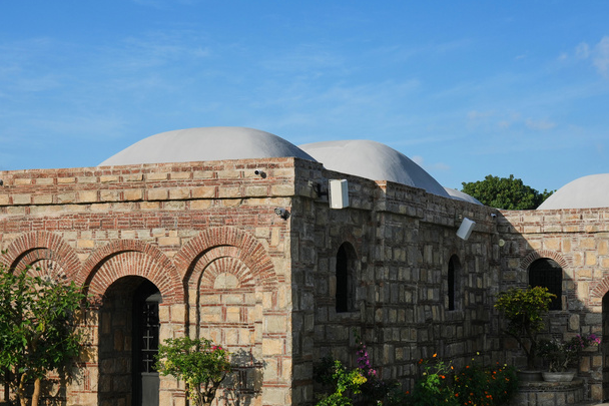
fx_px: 1167
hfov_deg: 29.3
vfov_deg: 19.6
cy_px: 298
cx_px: 310
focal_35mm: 69
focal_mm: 41
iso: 250
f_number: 8
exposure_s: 1/800
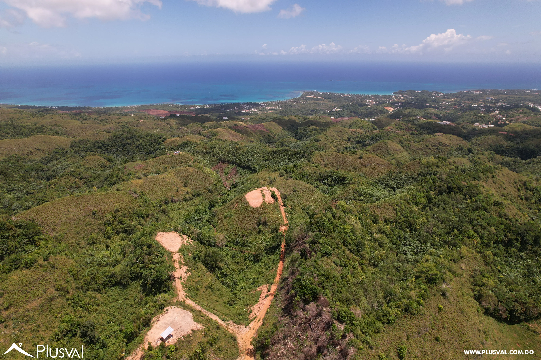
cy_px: 180
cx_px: 270
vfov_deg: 57.2
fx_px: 331
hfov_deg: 78.6
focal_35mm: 22
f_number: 2.8
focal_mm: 8.38
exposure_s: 1/60
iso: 100
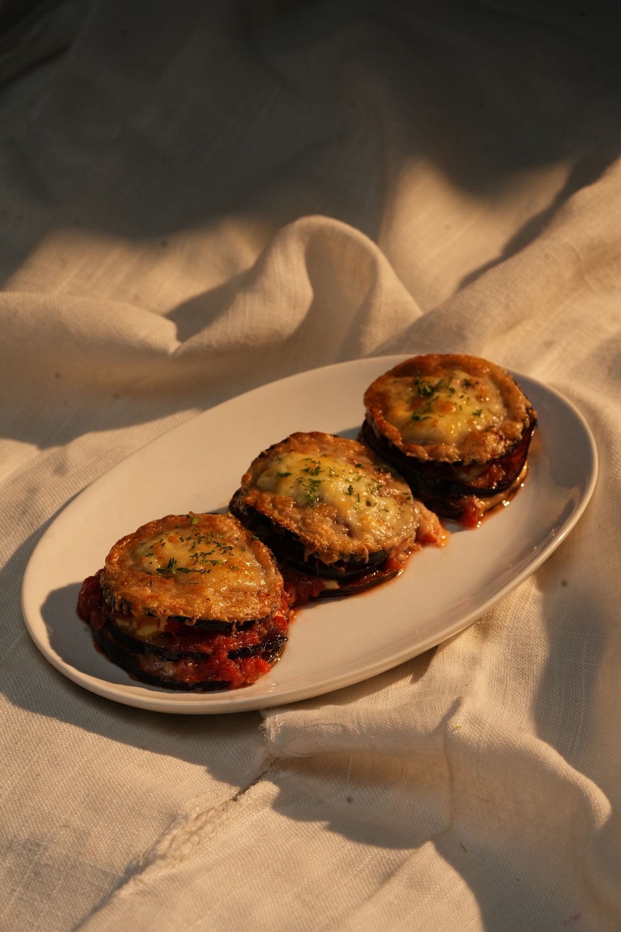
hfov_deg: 12.9
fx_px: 2743
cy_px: 466
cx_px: 310
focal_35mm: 106
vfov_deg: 19.3
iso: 1250
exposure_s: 1/200
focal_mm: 106
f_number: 11
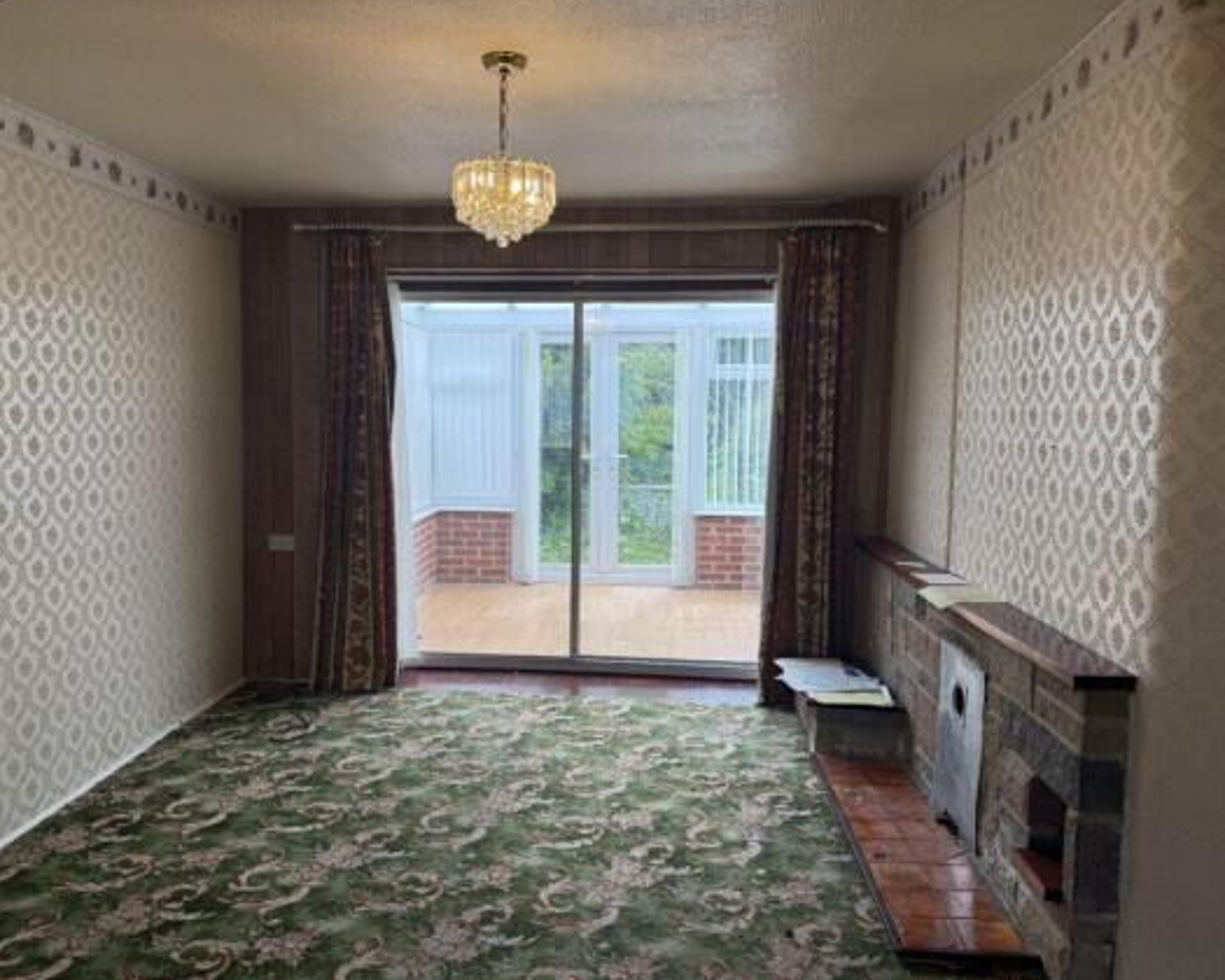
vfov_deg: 54.9
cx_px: 564
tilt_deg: -4.6
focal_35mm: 26
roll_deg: -0.3
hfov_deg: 65.9
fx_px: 943
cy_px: 477
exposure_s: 1/317
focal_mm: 6.76
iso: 100
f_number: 1.78
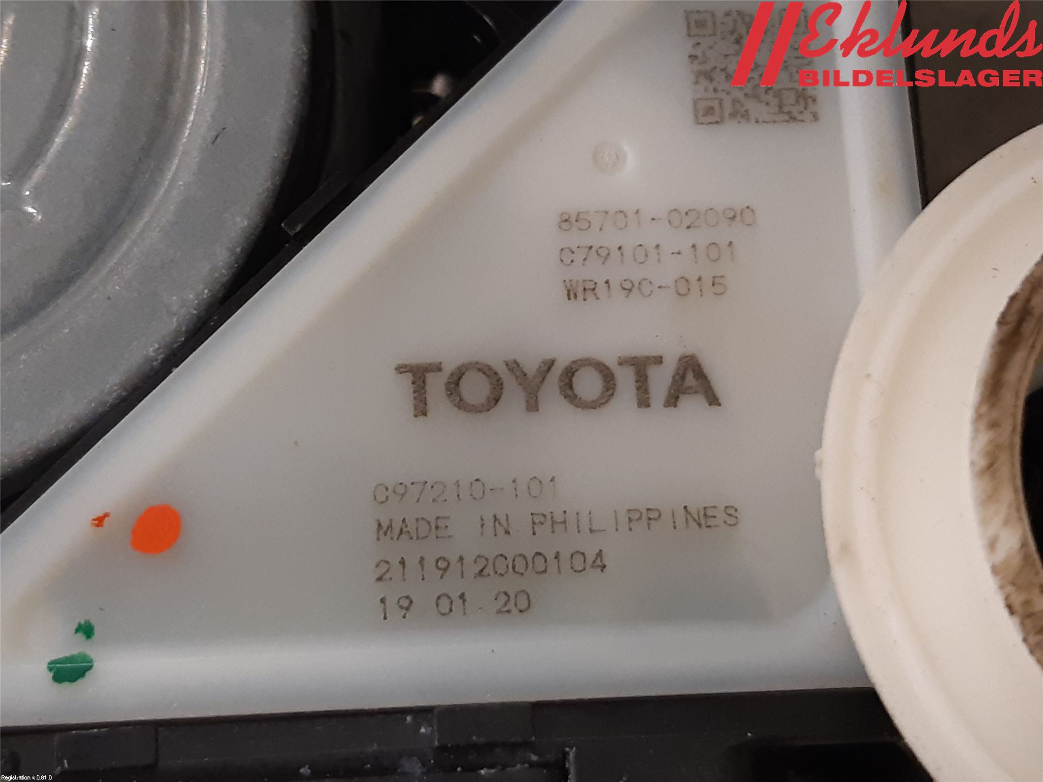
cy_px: 391
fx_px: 783
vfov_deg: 53.1
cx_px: 522
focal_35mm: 26
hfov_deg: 67.3
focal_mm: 3.93
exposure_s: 1/50
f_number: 1.7
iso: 160
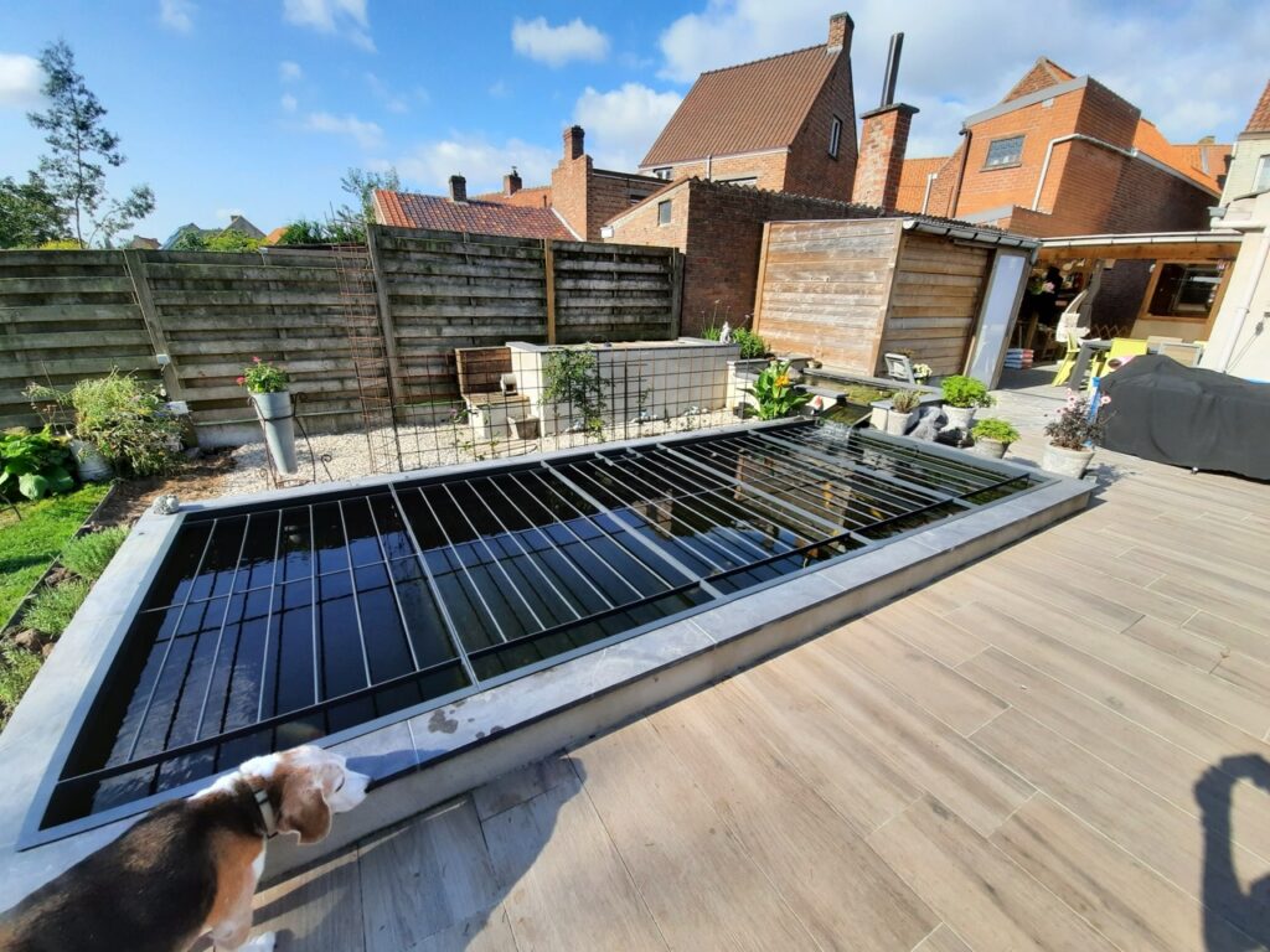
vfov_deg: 89.9
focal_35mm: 13
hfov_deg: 106.2
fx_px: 477
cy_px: 476
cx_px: 635
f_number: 2.2
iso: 40
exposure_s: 1/822
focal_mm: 1.74
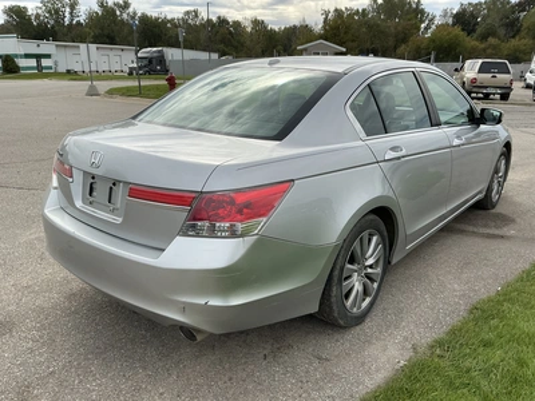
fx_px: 433
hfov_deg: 63.4
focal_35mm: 28
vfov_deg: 49.7
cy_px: 200
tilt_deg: -17.2
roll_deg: -0.3
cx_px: 268
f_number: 1.8
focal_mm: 3
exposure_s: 1/1675
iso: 25
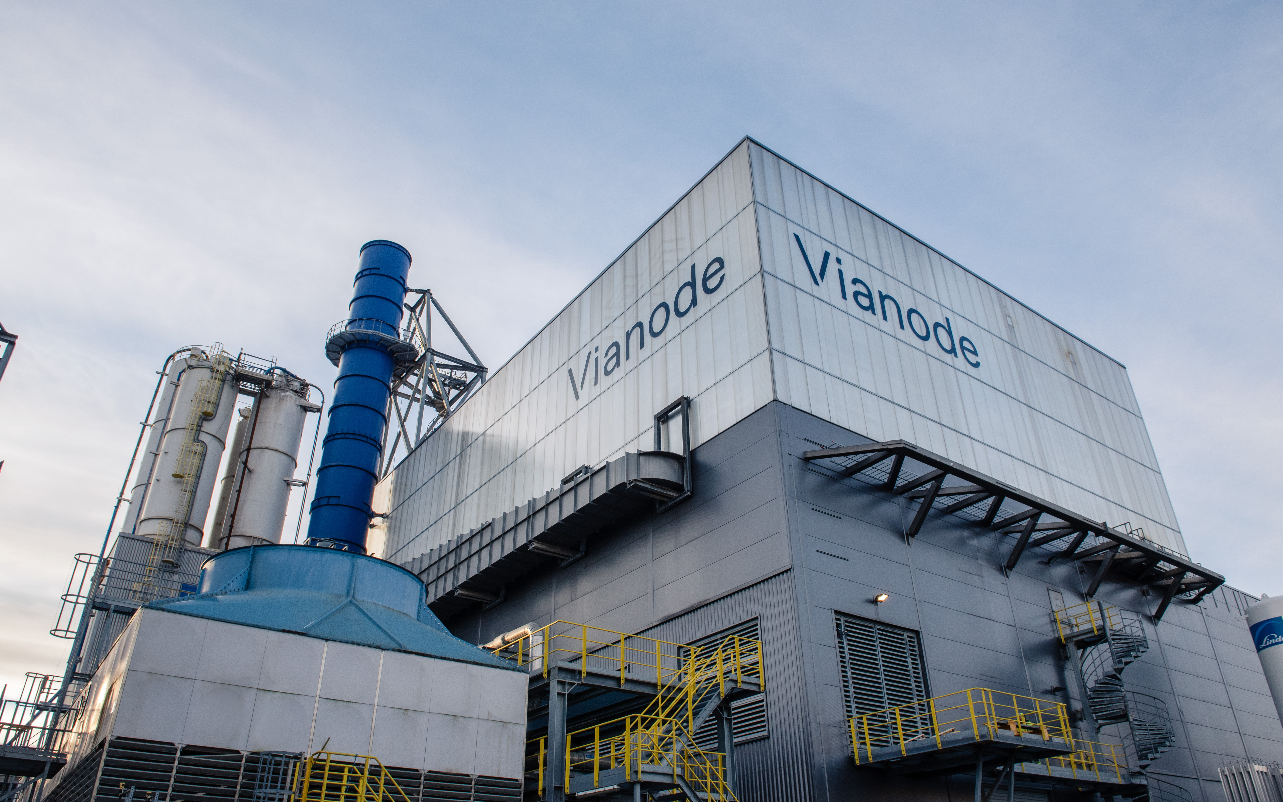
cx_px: 632
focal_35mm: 25
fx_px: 874
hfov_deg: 72.5
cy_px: 412
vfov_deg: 49.3
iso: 400
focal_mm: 24
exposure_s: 1/250
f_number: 11
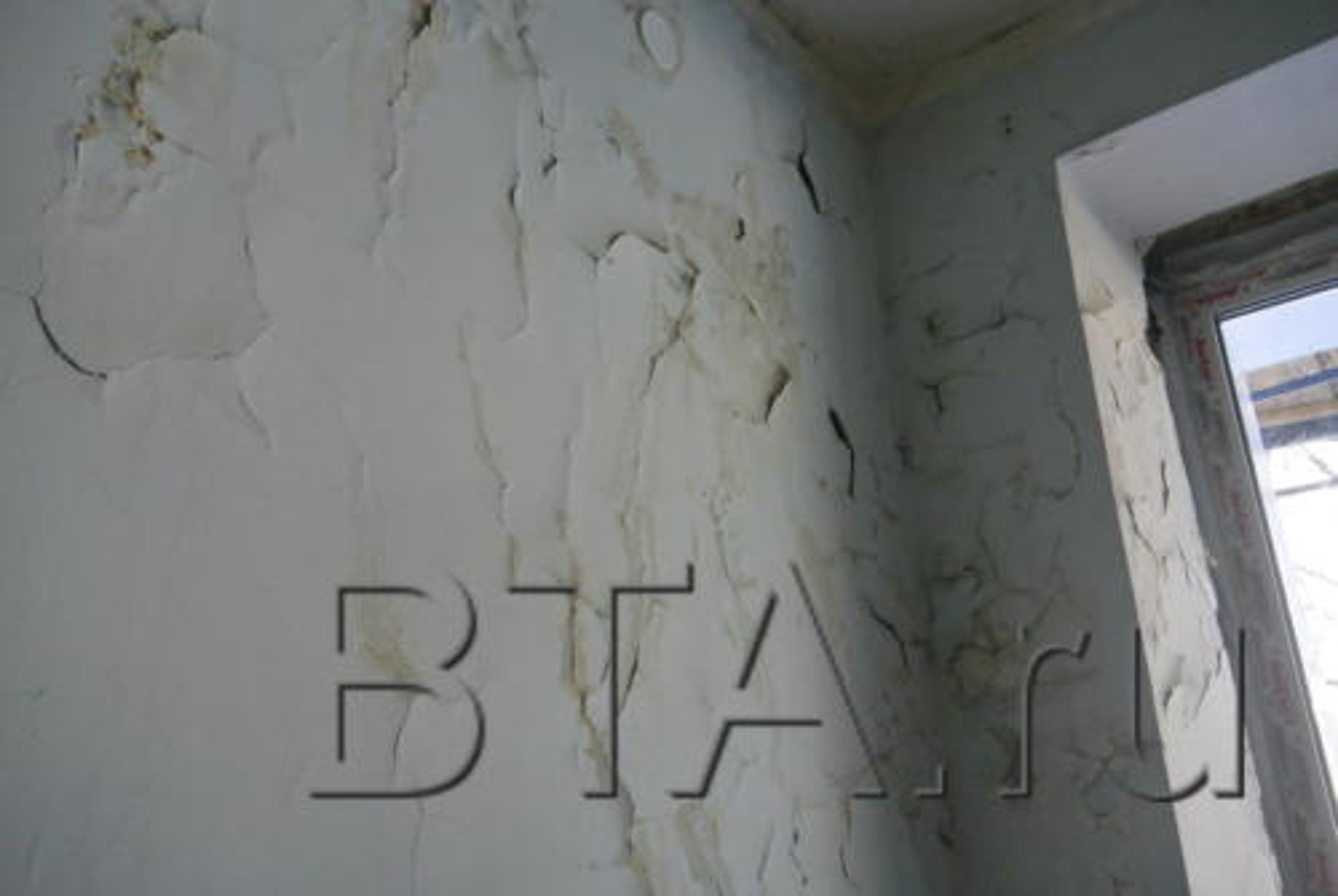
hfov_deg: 63.6
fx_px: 1079
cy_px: 448
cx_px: 669
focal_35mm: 29
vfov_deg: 45.1
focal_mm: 11
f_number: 3.5
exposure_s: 1/250
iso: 400
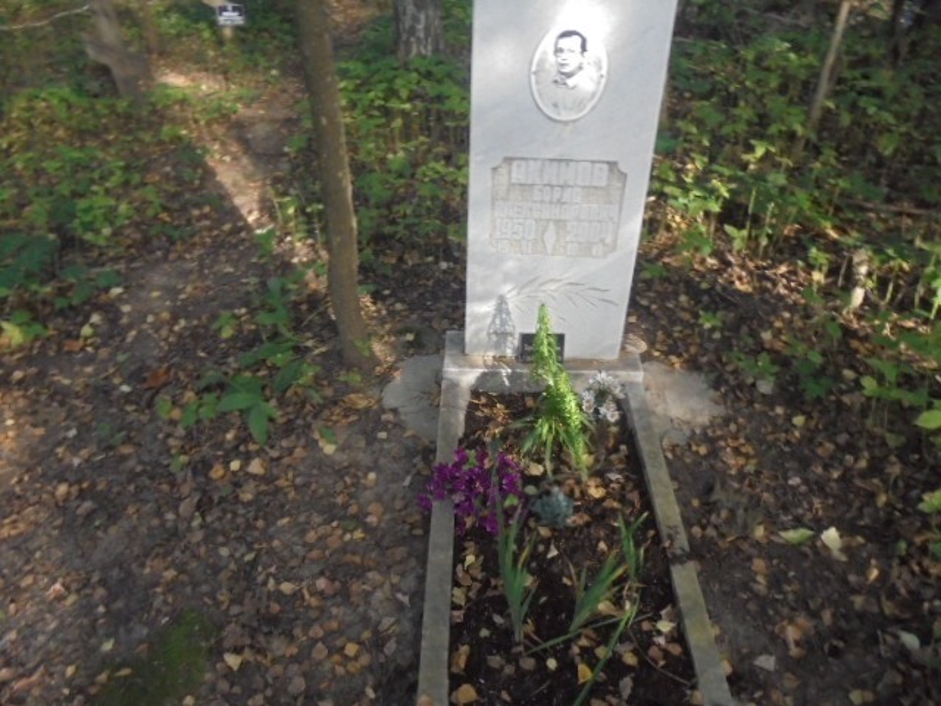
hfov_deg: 67.3
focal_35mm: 26
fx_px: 707
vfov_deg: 53.1
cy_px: 353
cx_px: 470
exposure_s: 1/125
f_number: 3.5
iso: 500
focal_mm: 4.6
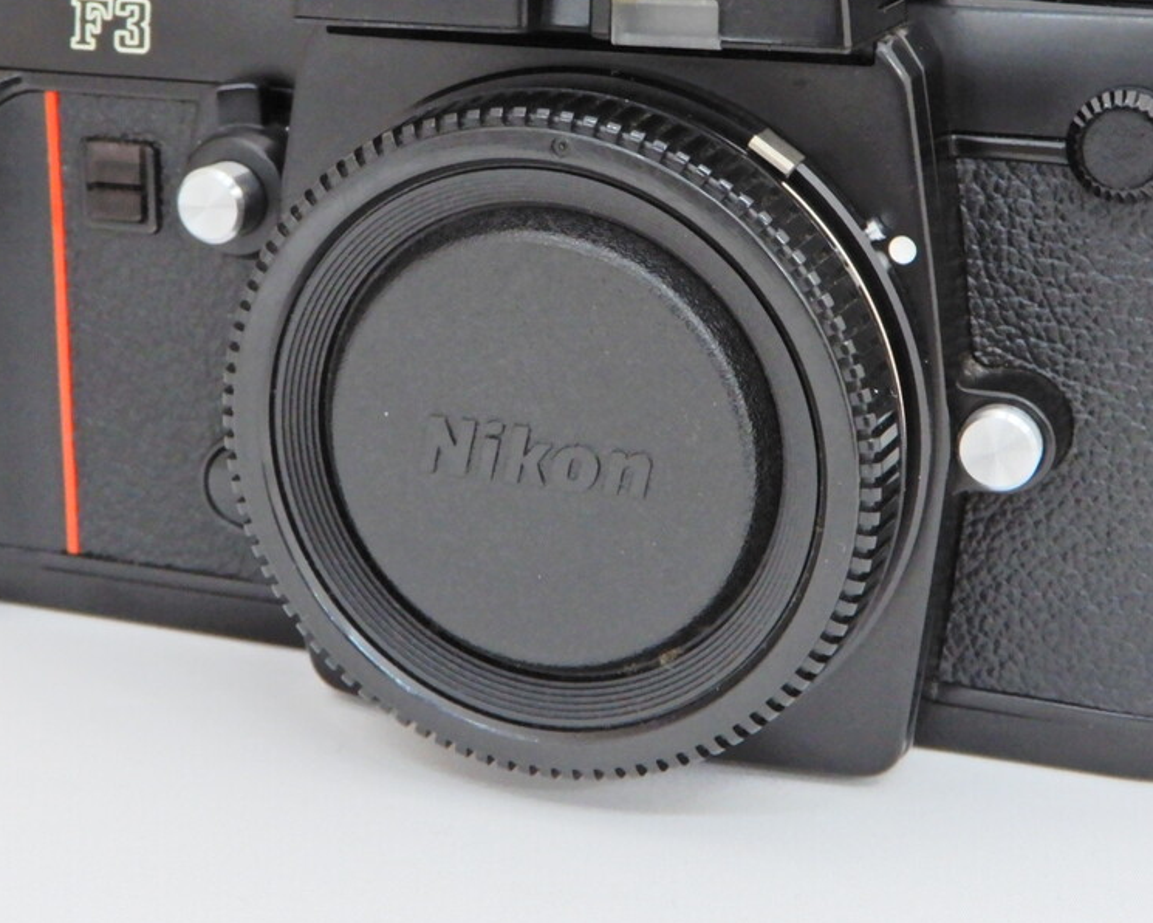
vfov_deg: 23.0
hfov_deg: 28.7
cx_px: 624
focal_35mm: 66
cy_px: 265
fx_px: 2252
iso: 360
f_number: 4
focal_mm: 7.5
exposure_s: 1/30
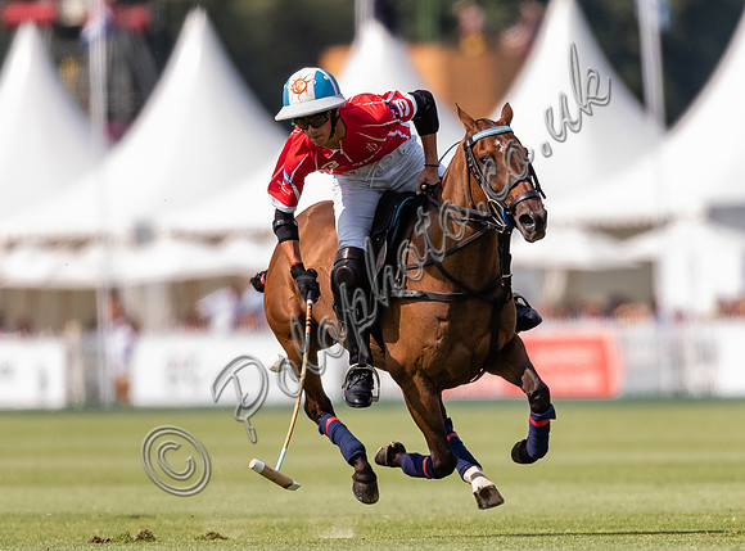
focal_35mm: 878
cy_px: 366
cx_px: 411
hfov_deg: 2.3
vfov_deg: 1.7
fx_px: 18798
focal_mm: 500
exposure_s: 1/1600
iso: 320
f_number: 4
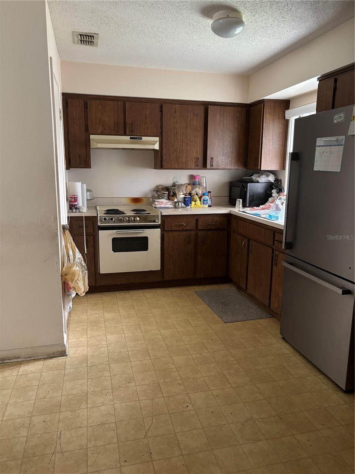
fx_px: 356
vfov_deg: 67.3
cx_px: 178
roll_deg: -1.4
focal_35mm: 26
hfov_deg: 53.1
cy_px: 237
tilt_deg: -11.8
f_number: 1.6
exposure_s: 1/40
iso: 640
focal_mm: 5.96
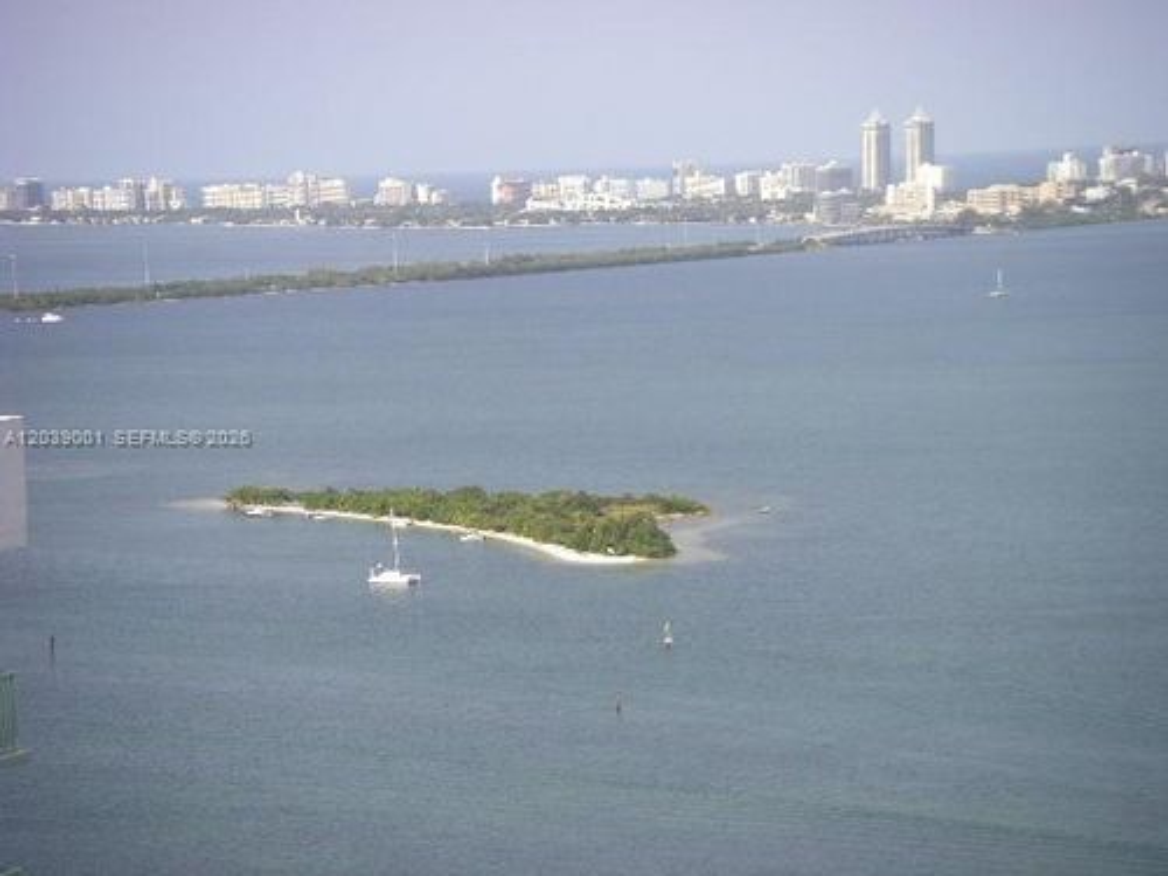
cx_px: 584
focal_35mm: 128
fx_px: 4319
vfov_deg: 11.6
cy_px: 438
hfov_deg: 15.4
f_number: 4.2
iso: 64
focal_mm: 21.1
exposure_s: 1/320
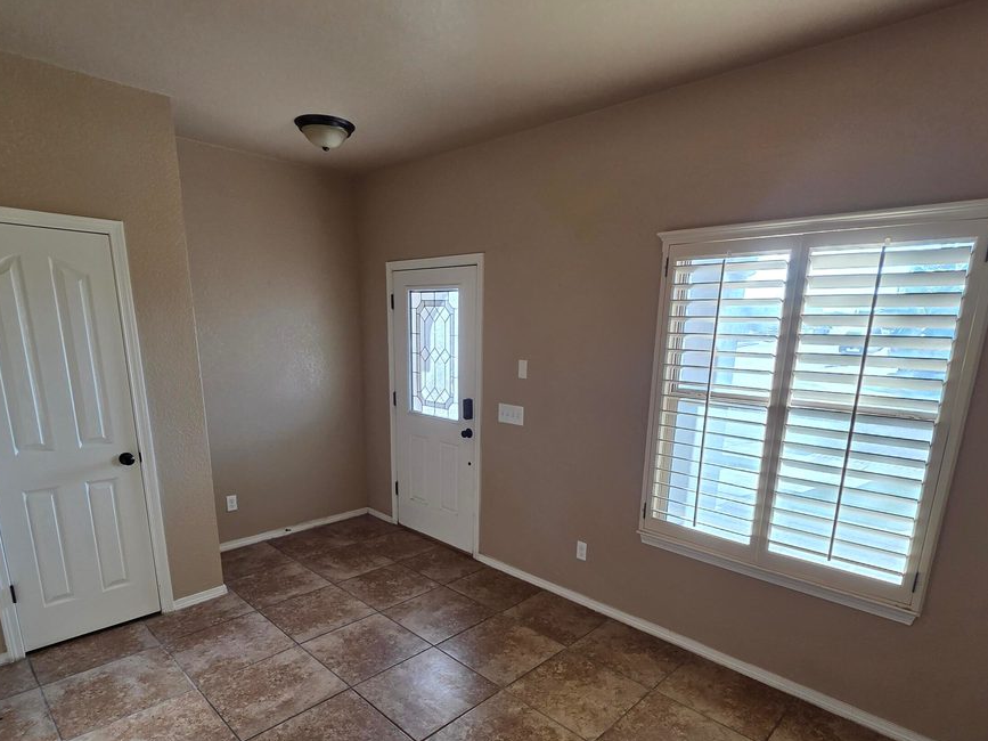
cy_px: 473
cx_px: 504
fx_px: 514
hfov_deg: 87.8
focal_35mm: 18
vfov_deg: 70.2
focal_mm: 2.2
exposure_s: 1/120
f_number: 2.2
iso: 160
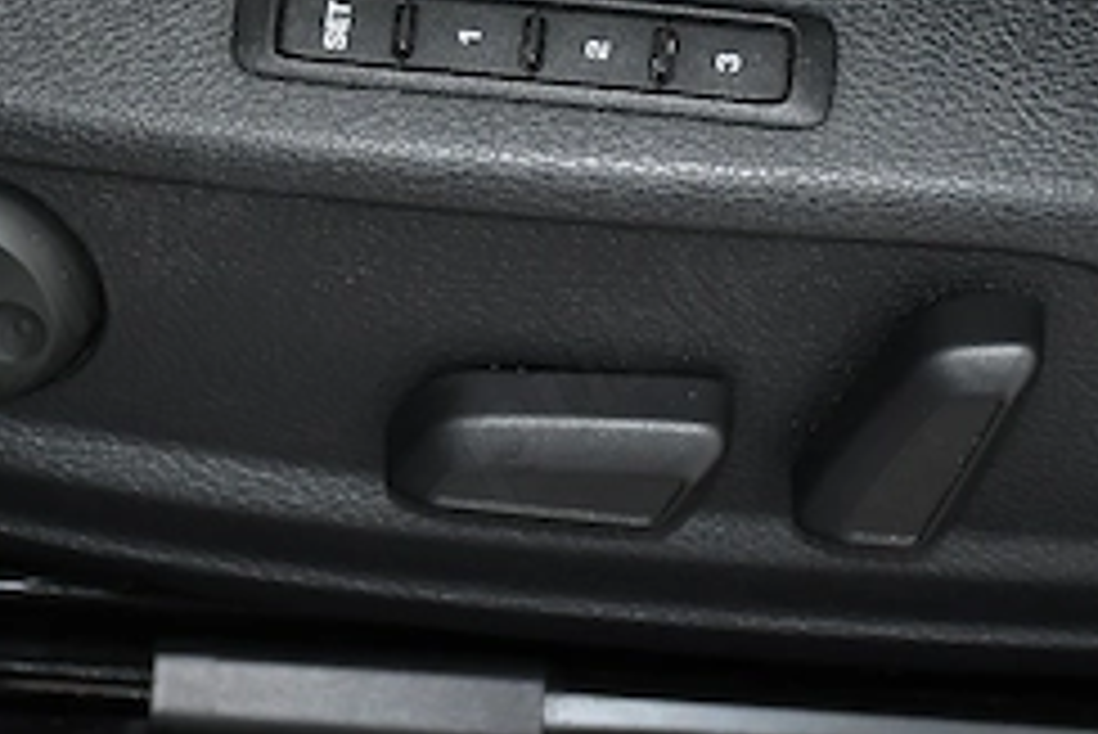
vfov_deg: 7.8
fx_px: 5401
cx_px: 428
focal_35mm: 177
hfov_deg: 11.6
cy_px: 203
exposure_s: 1/13
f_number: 4.5
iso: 800
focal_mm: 48
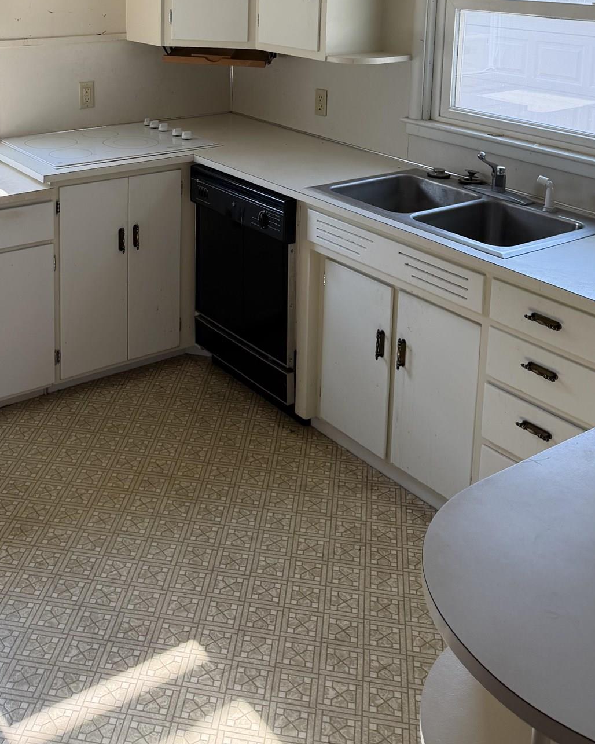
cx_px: 194
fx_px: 925
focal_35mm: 42
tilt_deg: -10.2
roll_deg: -1.3
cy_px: 96
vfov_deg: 40.9
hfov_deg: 35.3
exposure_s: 1/203
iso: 80
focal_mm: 6.76
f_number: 1.78
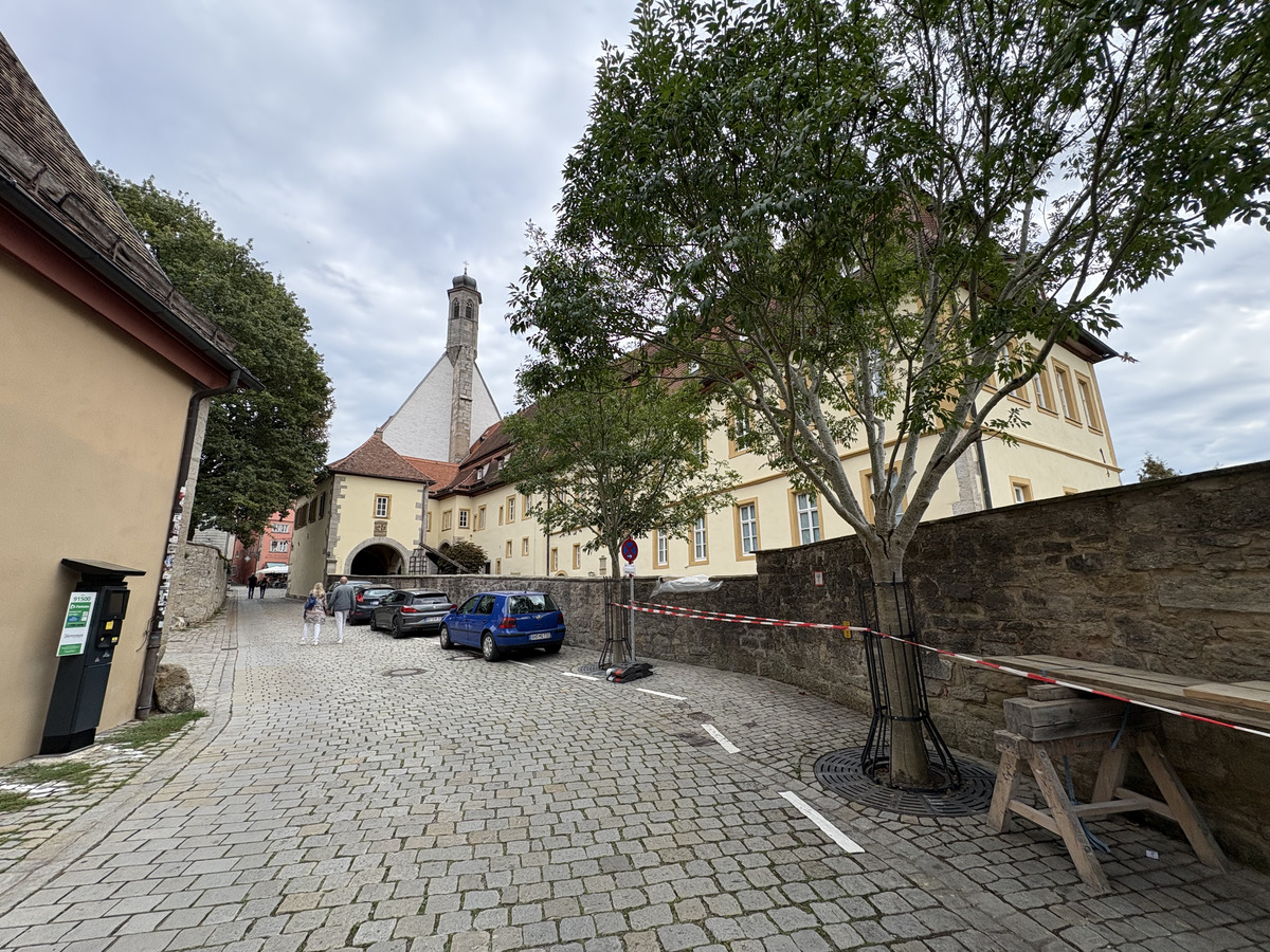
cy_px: 476
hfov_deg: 102.1
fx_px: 514
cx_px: 635
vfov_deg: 85.7
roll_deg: +2.2
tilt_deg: +13.2
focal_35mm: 14
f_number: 2.2
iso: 64
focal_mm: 2.22
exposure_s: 1/899
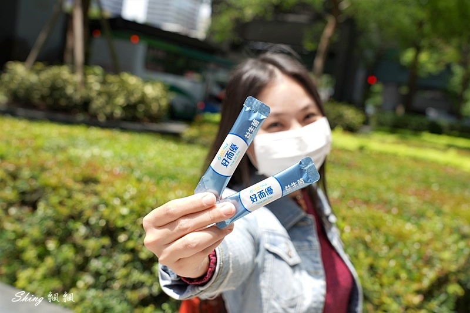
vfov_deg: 28.1
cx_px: 235
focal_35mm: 48
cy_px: 156
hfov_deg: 41.1
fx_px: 626
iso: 50
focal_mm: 48
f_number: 6.3
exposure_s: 1/100
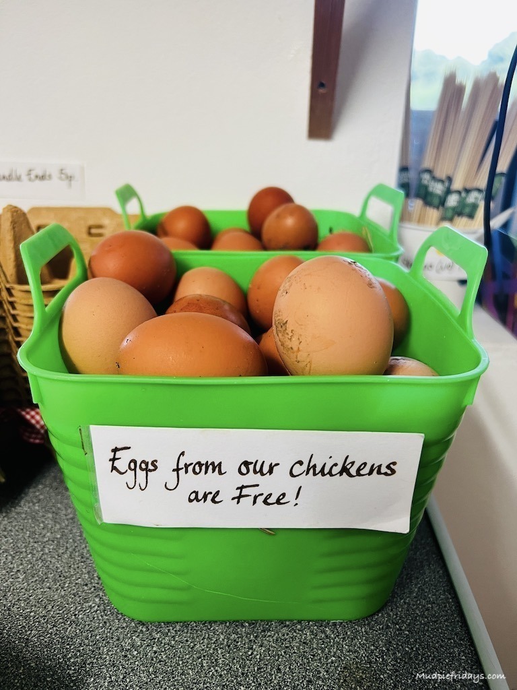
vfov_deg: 67.3
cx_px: 258
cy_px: 345
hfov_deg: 53.1
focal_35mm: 26
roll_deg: -1.0
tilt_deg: -23.9
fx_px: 518
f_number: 1.5
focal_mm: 5.7
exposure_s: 1/50
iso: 125
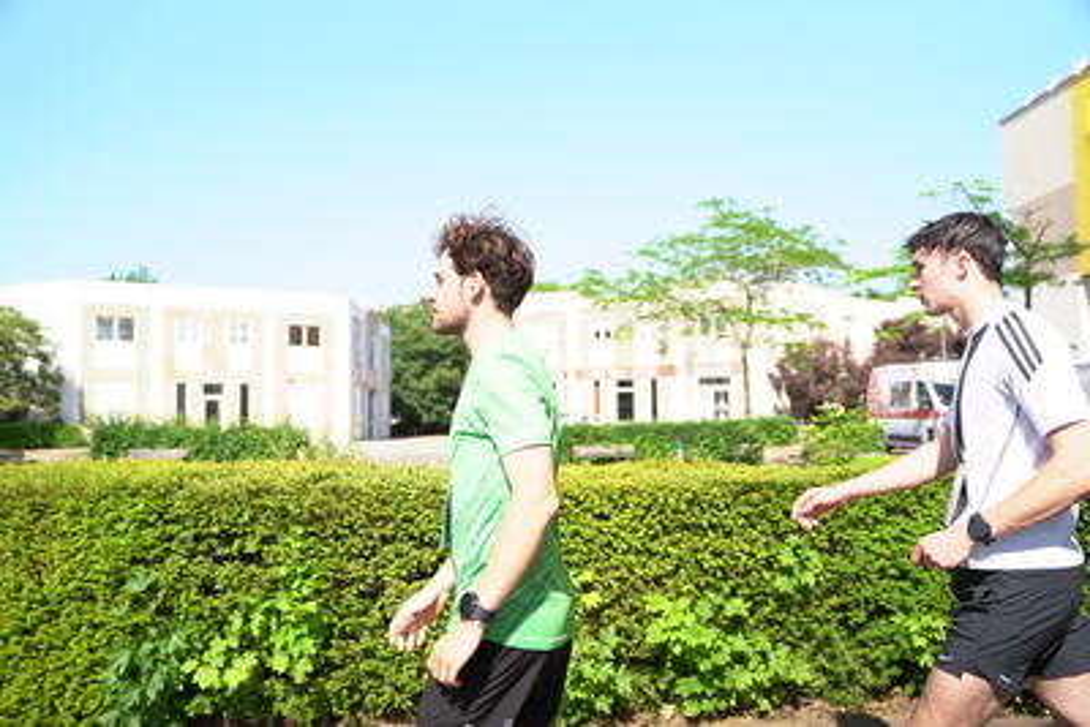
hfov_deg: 60.3
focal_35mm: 31
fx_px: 939
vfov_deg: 42.4
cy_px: 364
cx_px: 545
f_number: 2.8
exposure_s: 1/8000
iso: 1000
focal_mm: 31
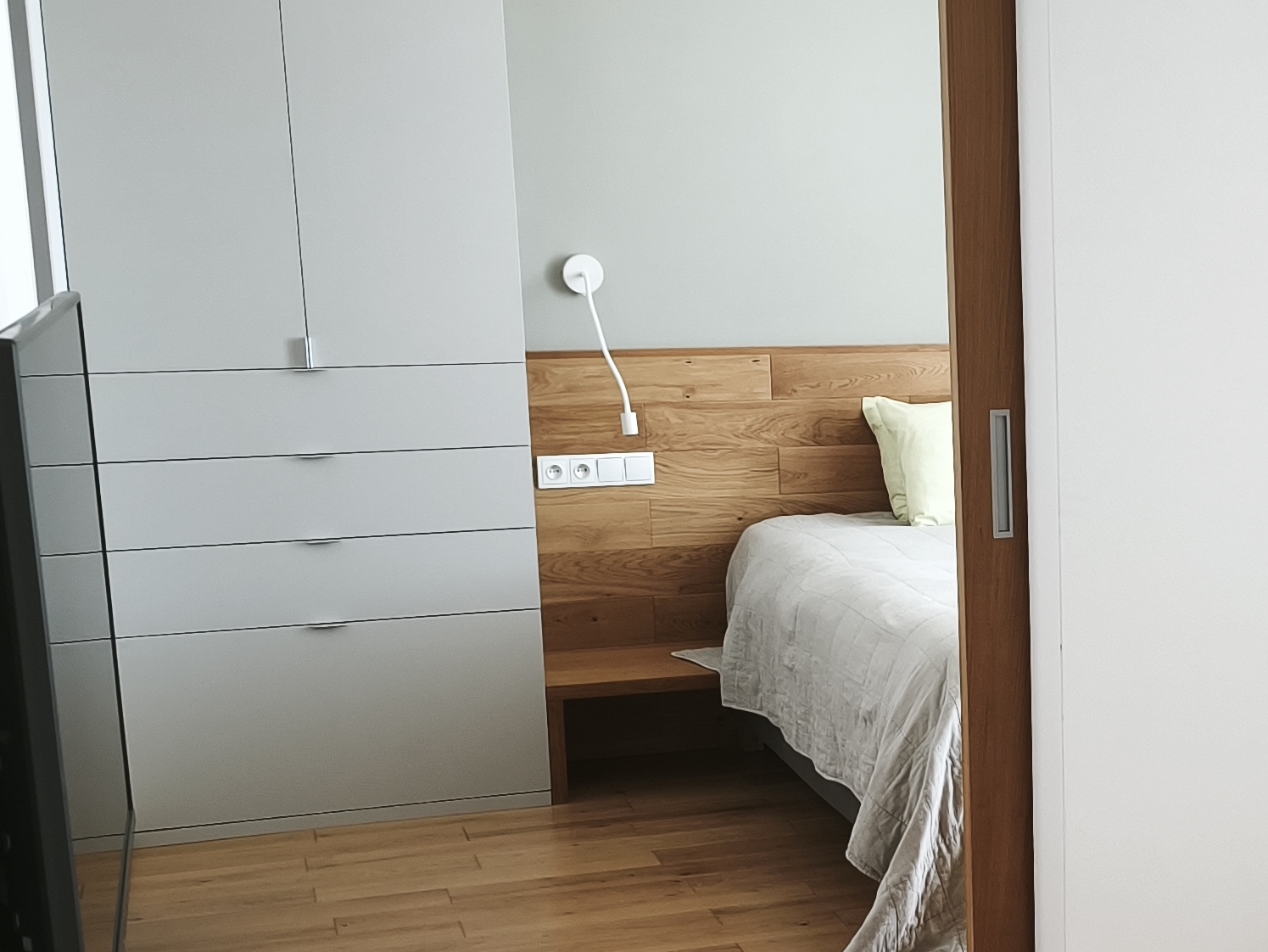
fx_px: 2308
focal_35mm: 63
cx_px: 1269
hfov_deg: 28.8
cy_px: 649
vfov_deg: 23.2
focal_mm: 6.45
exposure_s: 1/33.3
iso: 800
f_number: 1.62
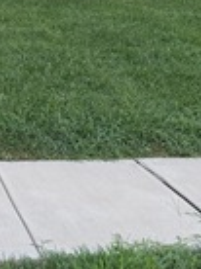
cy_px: 58
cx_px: -54
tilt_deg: -8.4
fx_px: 676
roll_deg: -3.1
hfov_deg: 16.1
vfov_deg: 22.3
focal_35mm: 87
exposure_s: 1/333
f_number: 1.78
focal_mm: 6.76
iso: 100
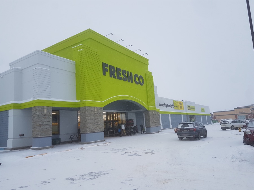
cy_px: 95
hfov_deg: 67.3
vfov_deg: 53.1
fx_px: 191
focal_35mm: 26
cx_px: 127
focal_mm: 4.2
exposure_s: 1/282
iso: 40
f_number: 1.7
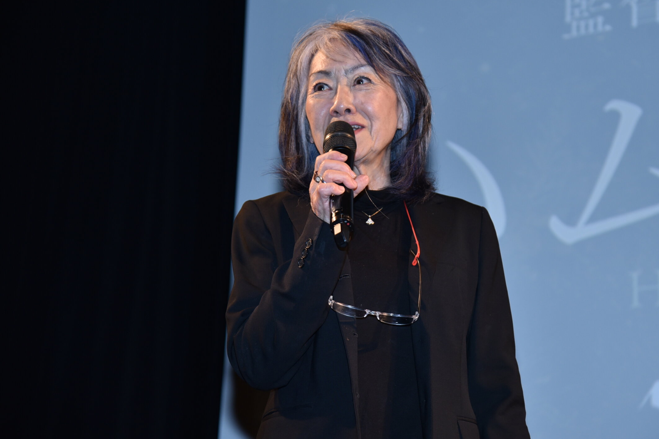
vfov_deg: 13.8
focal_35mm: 99
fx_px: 1812
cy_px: 196
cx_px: 392
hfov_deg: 20.6
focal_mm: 82
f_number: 4
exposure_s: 1/200
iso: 640
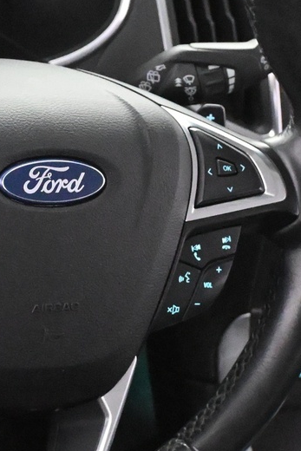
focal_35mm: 136
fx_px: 1699
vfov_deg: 15.1
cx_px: 10
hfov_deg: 10.1
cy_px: 181
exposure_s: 1/60
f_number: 4.8
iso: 11400
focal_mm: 29
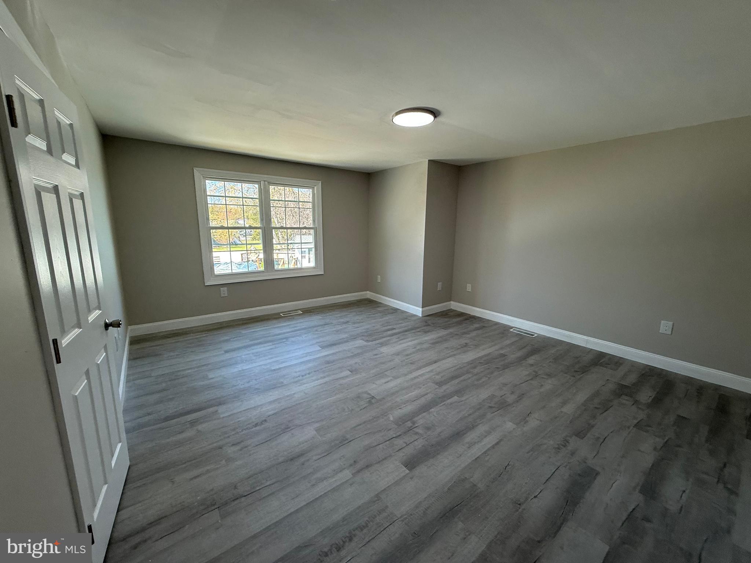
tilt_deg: -11.0
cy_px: 282
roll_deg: -0.9
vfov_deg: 85.7
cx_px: 376
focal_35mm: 14
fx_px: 304
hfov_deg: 102.1
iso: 125
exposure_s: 1/120
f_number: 2.2
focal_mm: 2.22
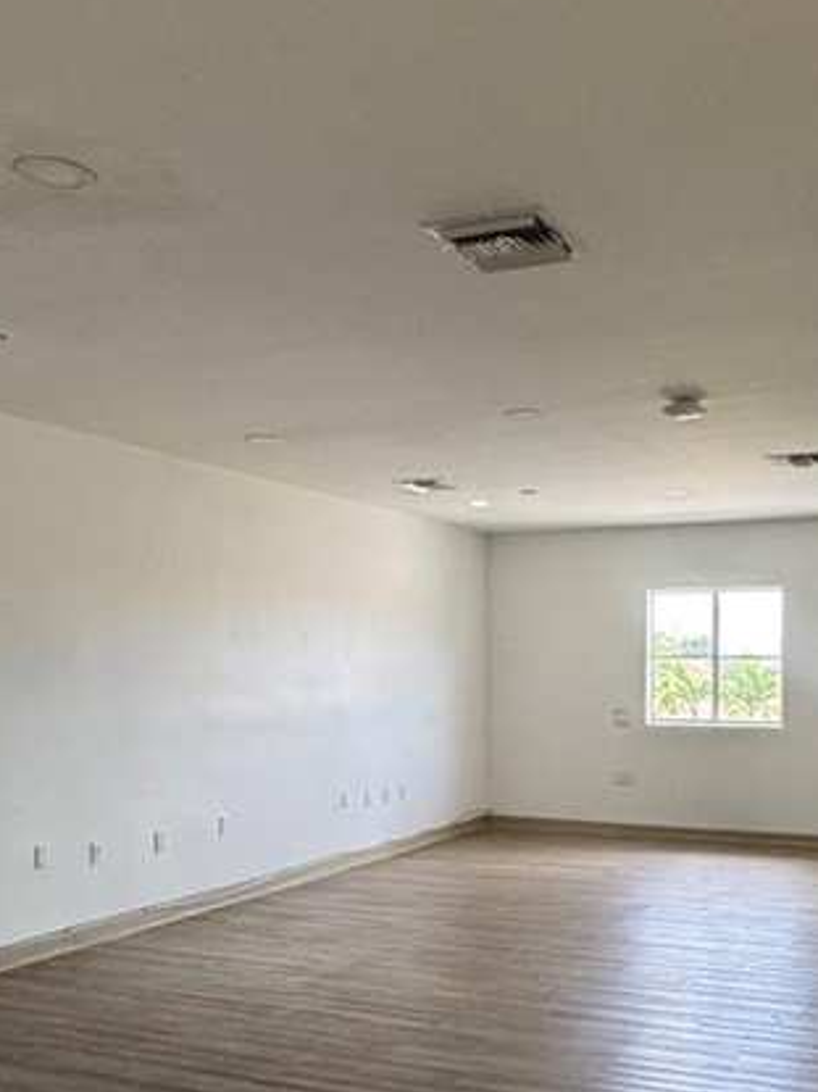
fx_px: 1135
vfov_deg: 50.8
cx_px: 560
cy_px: 687
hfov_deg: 39.1
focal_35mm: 36
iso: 160
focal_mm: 2.22
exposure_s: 1/120
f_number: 2.2
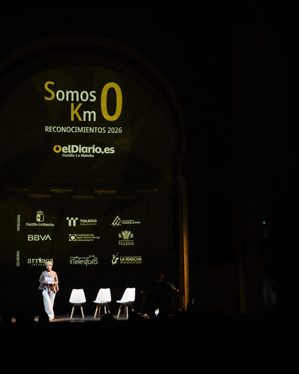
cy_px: 182
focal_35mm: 58
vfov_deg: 32.5
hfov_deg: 26.2
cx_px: 149
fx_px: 642
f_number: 2.8
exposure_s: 1/250
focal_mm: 40
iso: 4000
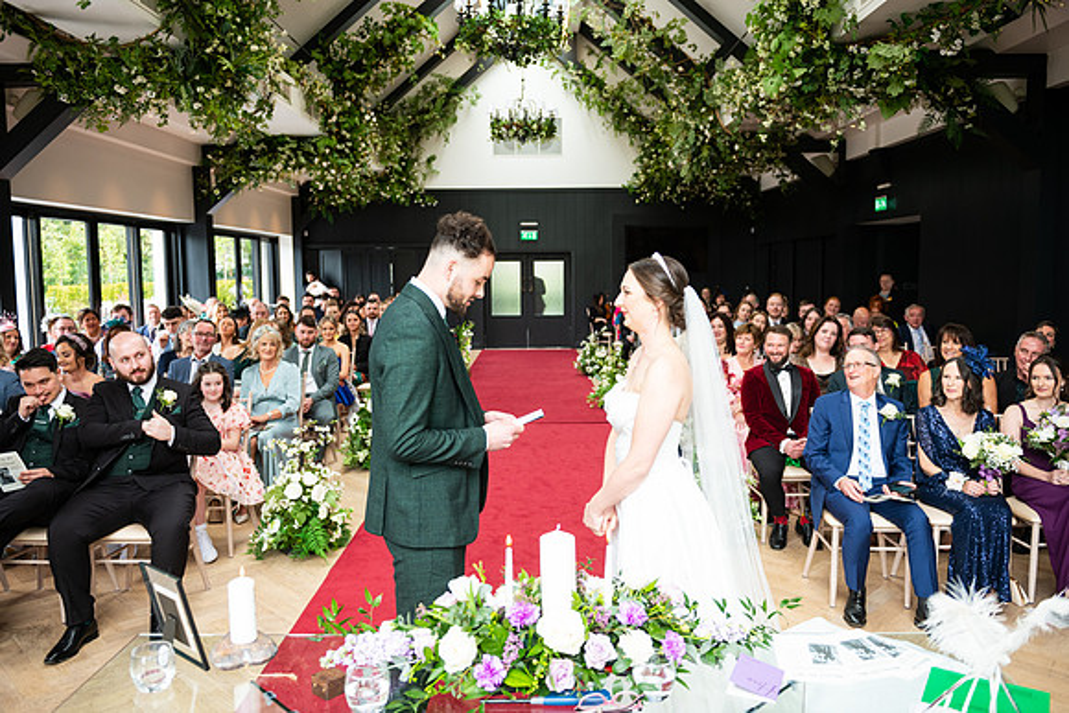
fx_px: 832
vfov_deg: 46.4
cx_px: 534
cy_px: 356
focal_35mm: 28
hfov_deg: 65.5
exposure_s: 1/200
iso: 400
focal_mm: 28
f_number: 3.5
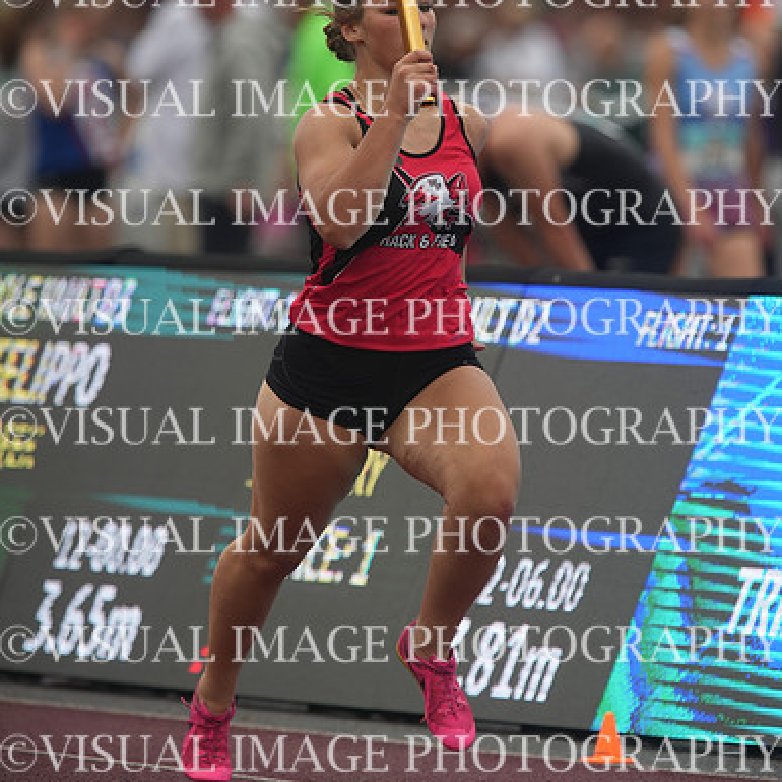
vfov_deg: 3.3
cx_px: 391
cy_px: 262
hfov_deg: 3.3
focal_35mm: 538
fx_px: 13750
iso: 400
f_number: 4
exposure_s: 1/1600
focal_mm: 420
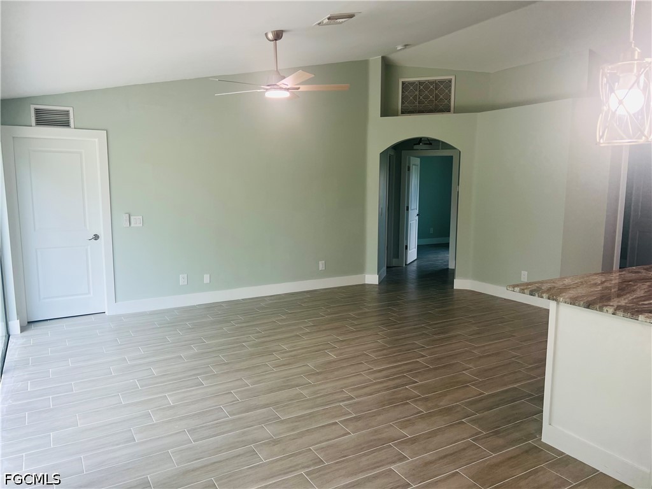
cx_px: 326
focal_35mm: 26
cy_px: 244
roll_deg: -0.4
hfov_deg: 67.3
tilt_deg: -8.1
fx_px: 490
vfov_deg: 53.1
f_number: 1.5
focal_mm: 5.7
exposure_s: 1/120
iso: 50
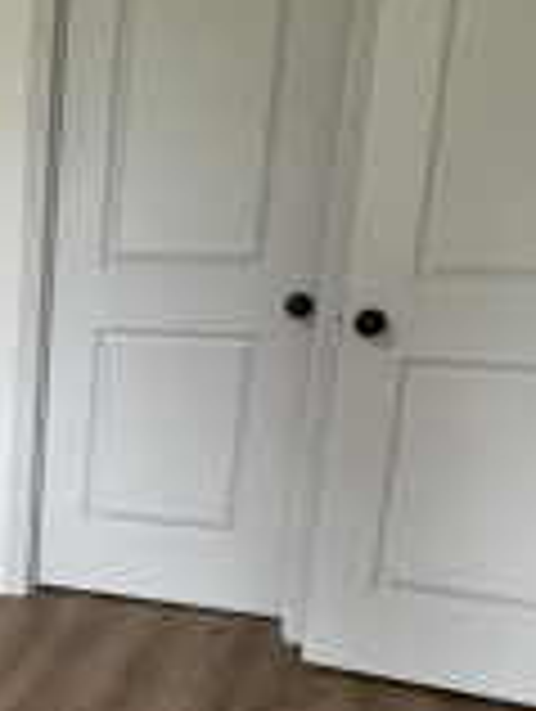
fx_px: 1215
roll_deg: +2.4
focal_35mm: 59
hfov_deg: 19.3
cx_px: -405
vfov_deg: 32.4
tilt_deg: -14.6
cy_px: 479
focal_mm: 2.22
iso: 320
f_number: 2.2
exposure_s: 1/99
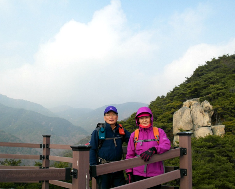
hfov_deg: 57.2
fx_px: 216
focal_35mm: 31
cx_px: 116
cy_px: 95
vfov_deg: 47.1
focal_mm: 18
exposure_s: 1/500
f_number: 6.3
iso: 200
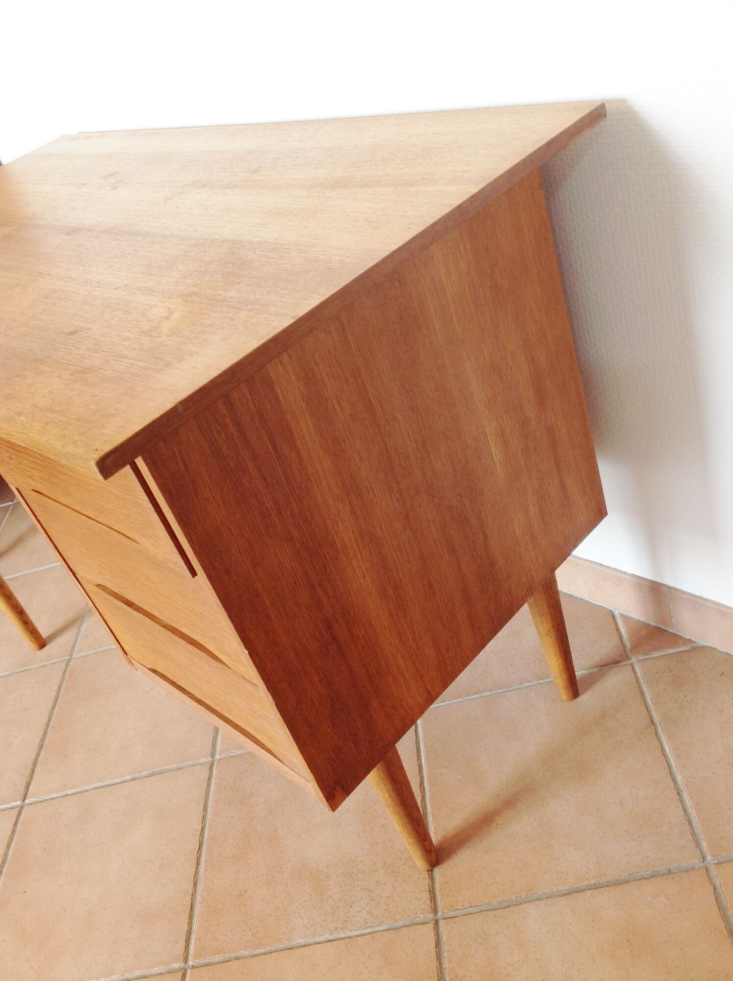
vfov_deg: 52.7
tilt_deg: -32.7
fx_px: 991
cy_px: 490
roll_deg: +22.3
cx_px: 366
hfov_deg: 40.6
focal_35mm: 35
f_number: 2.4
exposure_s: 1/15
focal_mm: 4.28
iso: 50
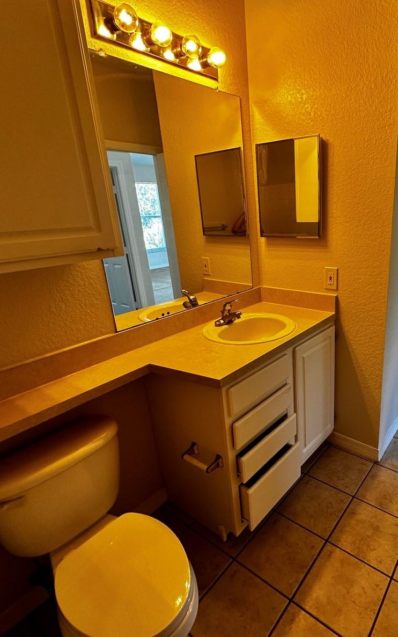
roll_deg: +2.0
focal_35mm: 20
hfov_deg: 57.5
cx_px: 284
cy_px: 320
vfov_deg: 85.1
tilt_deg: -19.0
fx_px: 347
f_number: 2.2
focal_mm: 2.22
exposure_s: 1/60
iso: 160
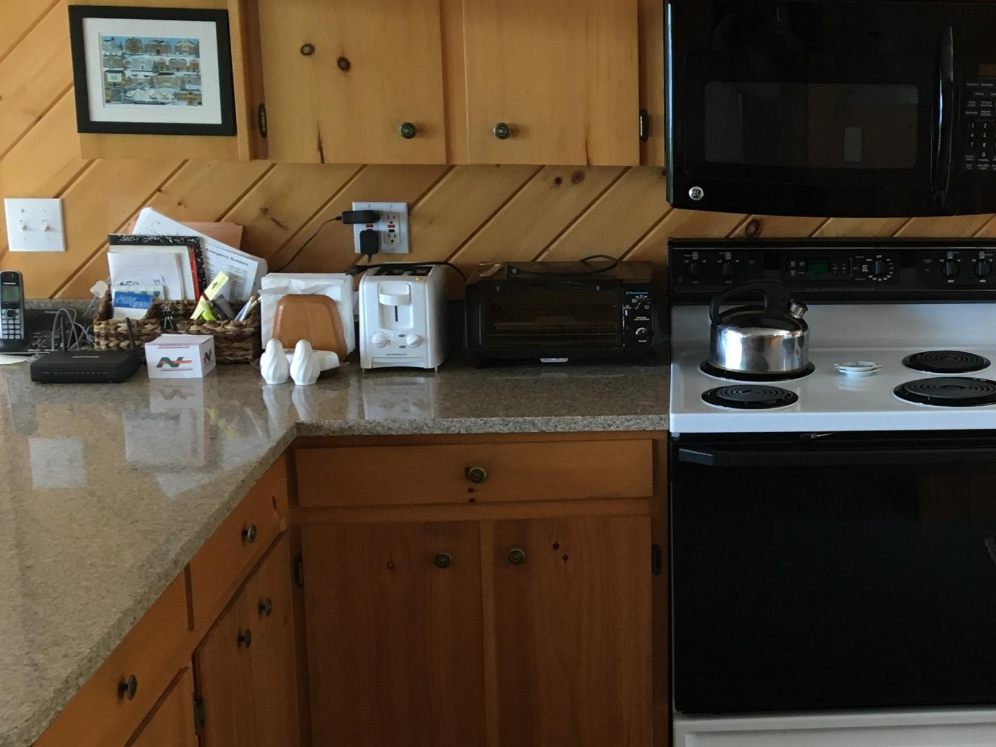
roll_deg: -0.9
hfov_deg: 34.1
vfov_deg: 27.0
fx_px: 1554
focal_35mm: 54
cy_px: 355
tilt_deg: -12.7
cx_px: 842
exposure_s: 1/30
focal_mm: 4.15
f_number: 2.2
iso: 100
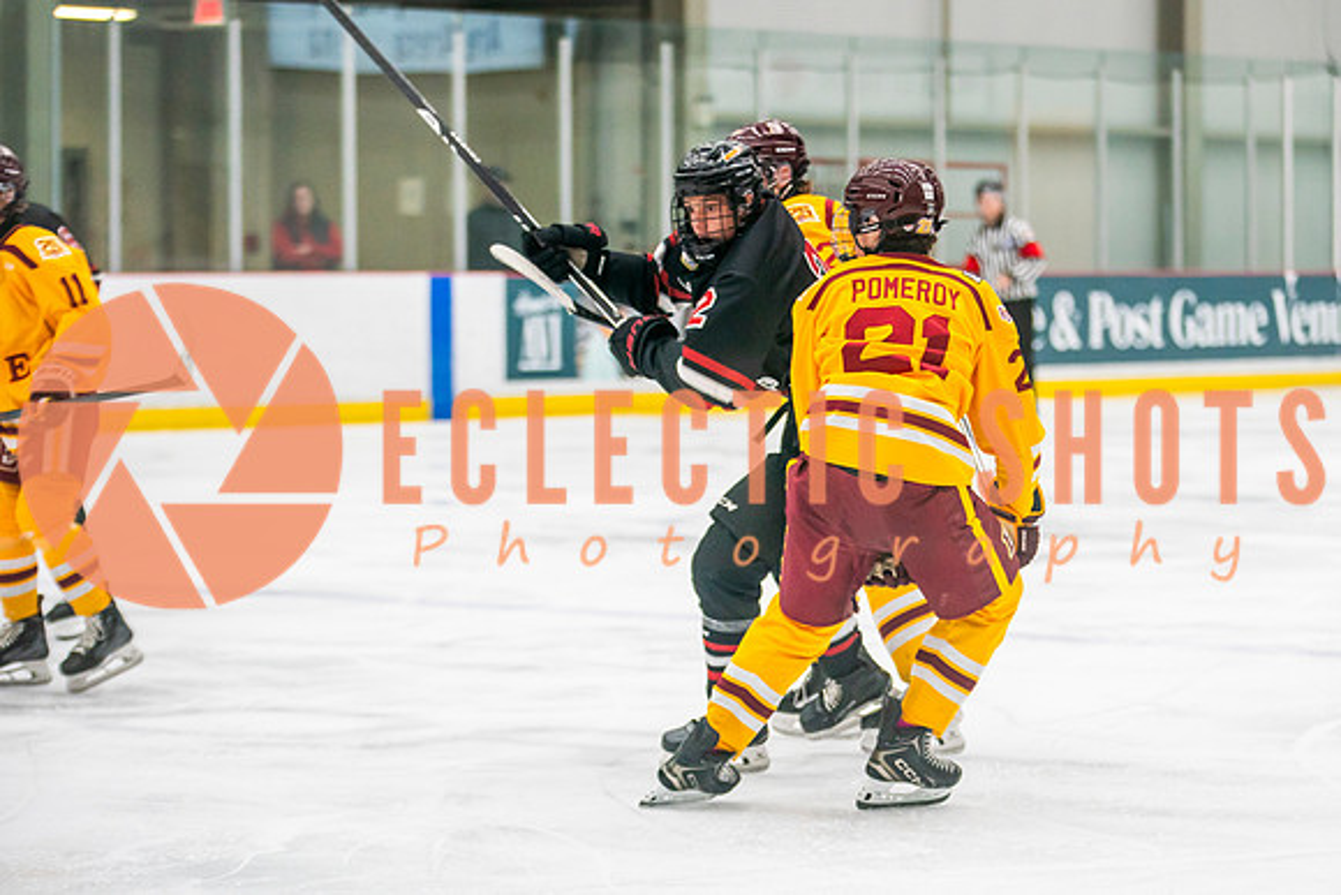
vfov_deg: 8.7
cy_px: 502
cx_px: 914
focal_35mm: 159
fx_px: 5911
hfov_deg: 12.9
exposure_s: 1/640
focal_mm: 115
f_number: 2.8
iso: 1250
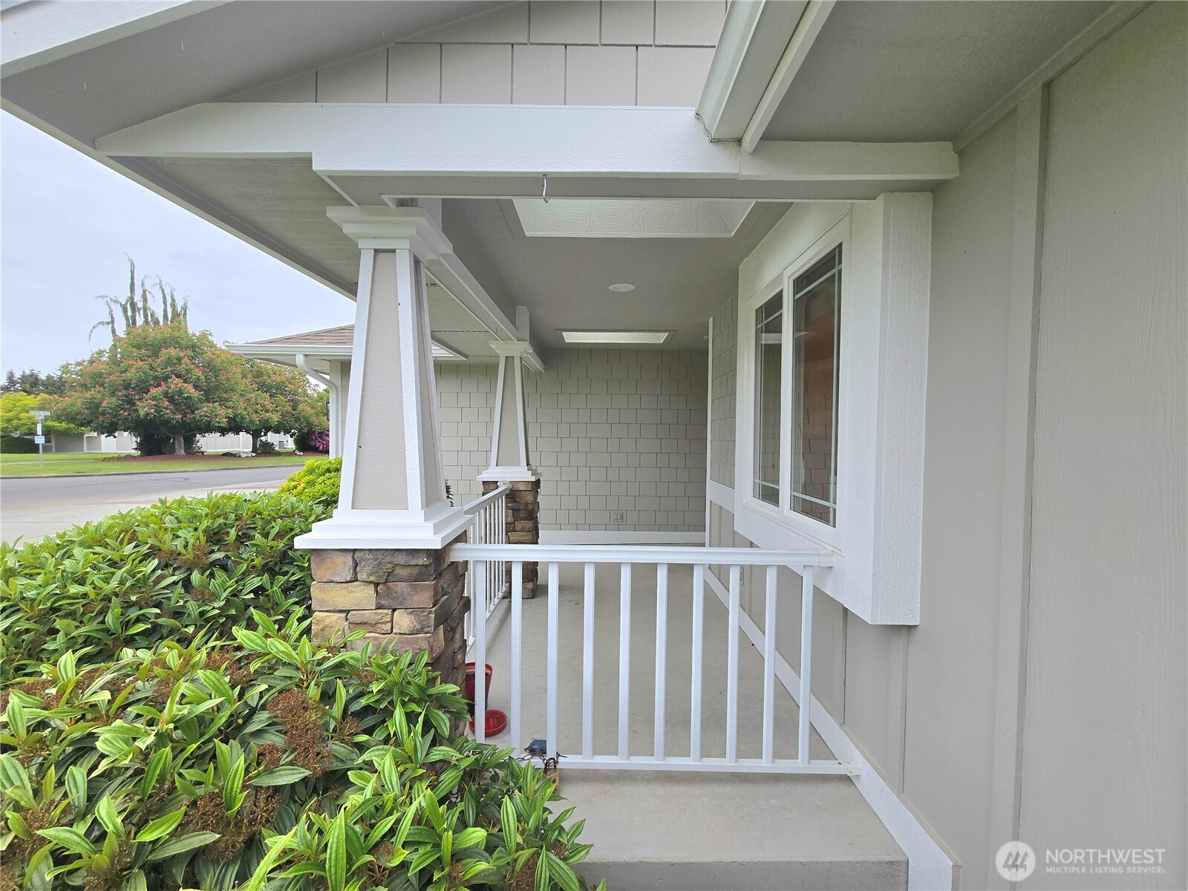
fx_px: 446
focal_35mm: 13
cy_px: 446
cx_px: 594
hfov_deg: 106.2
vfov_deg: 89.9
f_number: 2.2
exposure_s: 1/345
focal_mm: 2.2
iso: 50
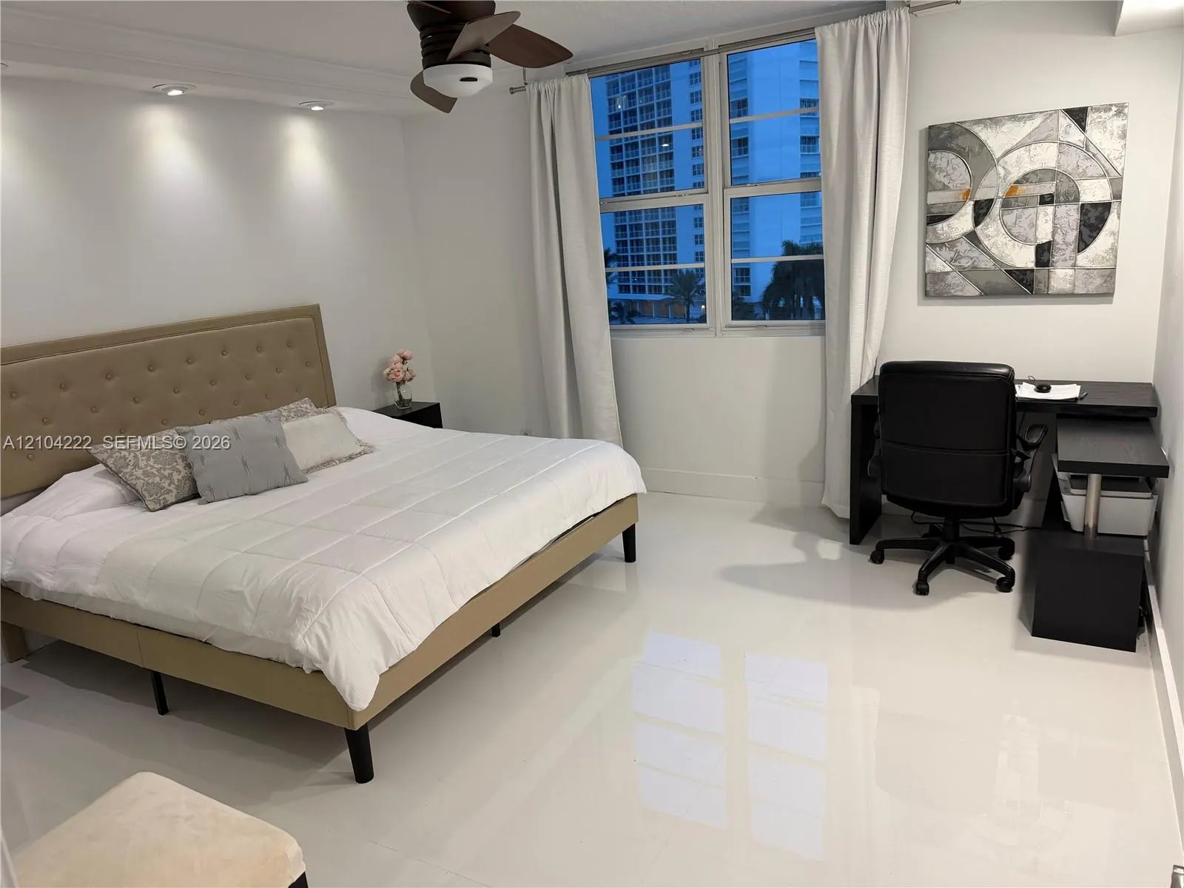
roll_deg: +4.4
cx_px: 592
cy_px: 444
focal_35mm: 24
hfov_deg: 71.6
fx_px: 821
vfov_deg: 56.8
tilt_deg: -14.0
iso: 200
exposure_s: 1/60
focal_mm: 6.76
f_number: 1.78
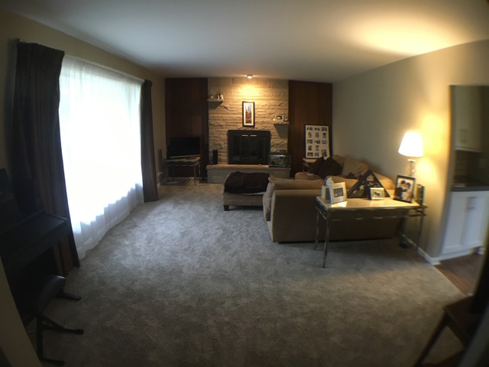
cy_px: 184
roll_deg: -0.3
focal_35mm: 29
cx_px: 244
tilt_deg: -11.9
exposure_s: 1/24
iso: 200
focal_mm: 4.15
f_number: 2.2
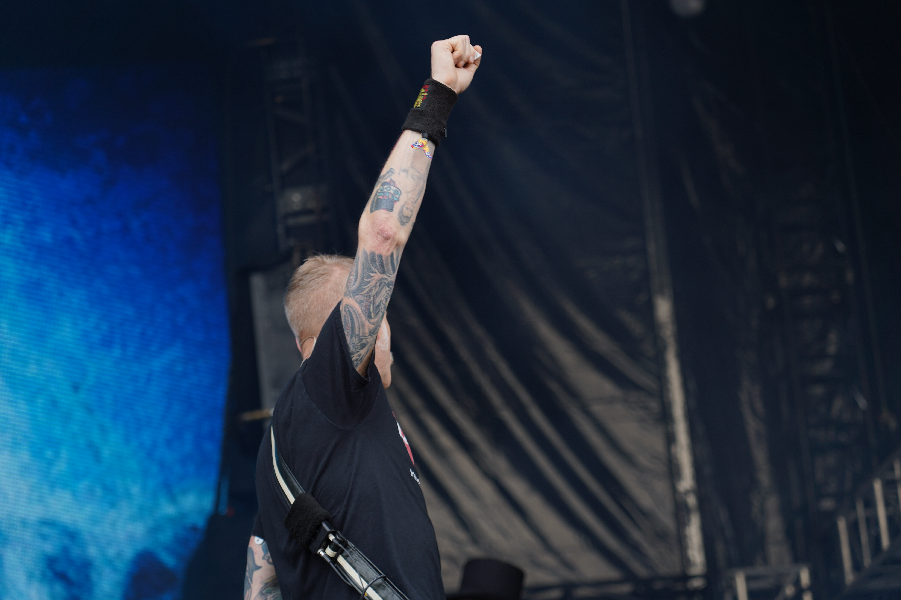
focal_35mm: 105
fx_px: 2628
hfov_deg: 19.5
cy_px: 300
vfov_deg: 13.0
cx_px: 450
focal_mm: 105
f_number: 4.5
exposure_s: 1/160
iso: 100
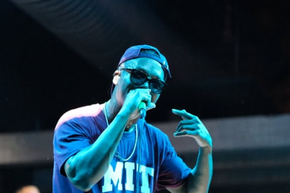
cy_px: 117
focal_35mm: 136
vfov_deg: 10.1
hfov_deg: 15.1
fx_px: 1095
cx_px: 136
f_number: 1.4
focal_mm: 56
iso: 8000
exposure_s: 1/210
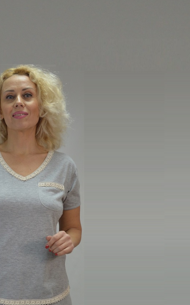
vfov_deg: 35.5
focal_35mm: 54
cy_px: 268
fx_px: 447
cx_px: 14
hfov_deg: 23.3
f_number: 3.8
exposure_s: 1/30
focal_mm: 20
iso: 140
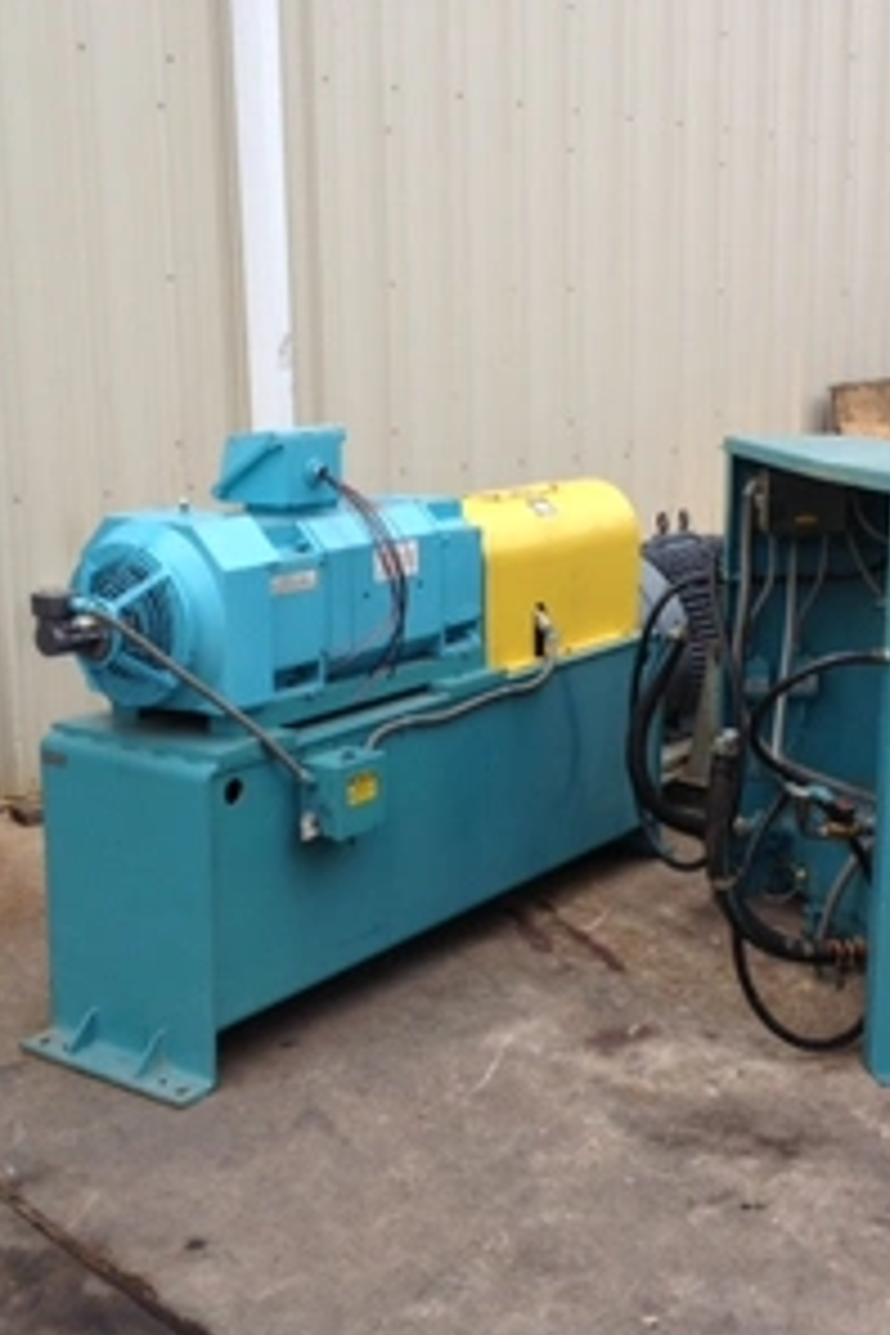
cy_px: 665
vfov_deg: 40.3
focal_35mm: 49
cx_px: 481
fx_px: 1817
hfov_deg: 27.5
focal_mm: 4.28
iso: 64
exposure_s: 1/374
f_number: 2.4
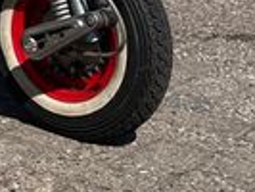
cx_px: -220
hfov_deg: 13.8
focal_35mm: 125
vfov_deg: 11.1
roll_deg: +0.3
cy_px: -154
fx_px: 922
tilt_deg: -2.9
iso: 50
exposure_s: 1/6897
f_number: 1.6
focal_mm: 5.1
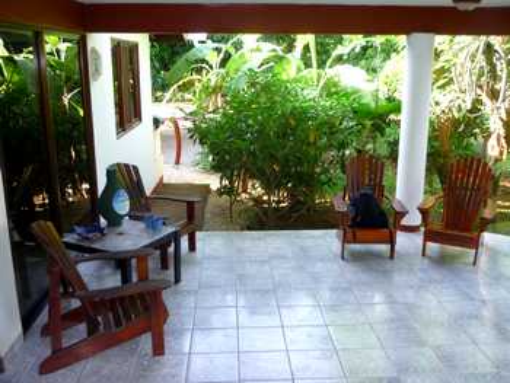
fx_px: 487
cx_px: 255
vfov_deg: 43.0
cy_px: 192
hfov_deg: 55.3
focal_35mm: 33
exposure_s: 1/40
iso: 100
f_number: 2.8
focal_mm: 5.5
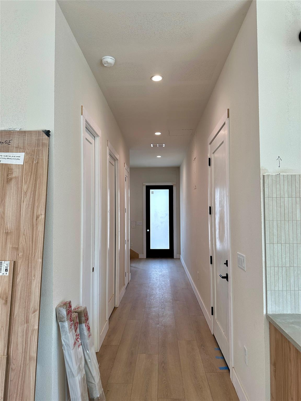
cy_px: 200
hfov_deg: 56.8
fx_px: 278
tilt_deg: +3.0
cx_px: 150
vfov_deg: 71.6
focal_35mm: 24
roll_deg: +0.0
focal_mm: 6.86
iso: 100
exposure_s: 1/128
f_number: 1.78
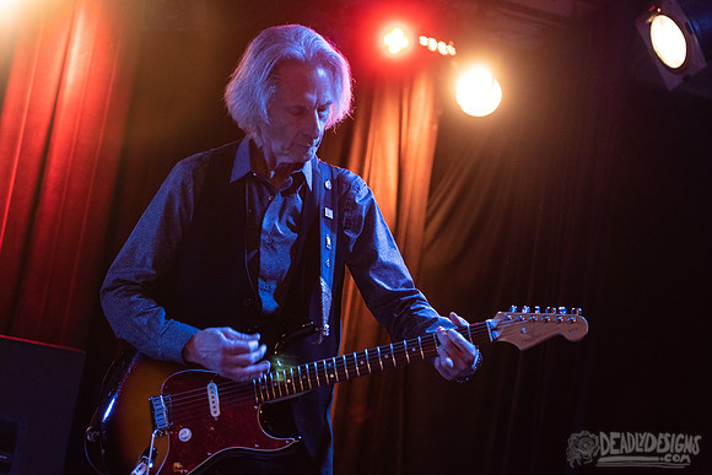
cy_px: 228
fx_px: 1440
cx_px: 370
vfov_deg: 18.7
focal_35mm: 73
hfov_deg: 27.8
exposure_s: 1/125
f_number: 3.2
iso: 2000
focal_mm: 70
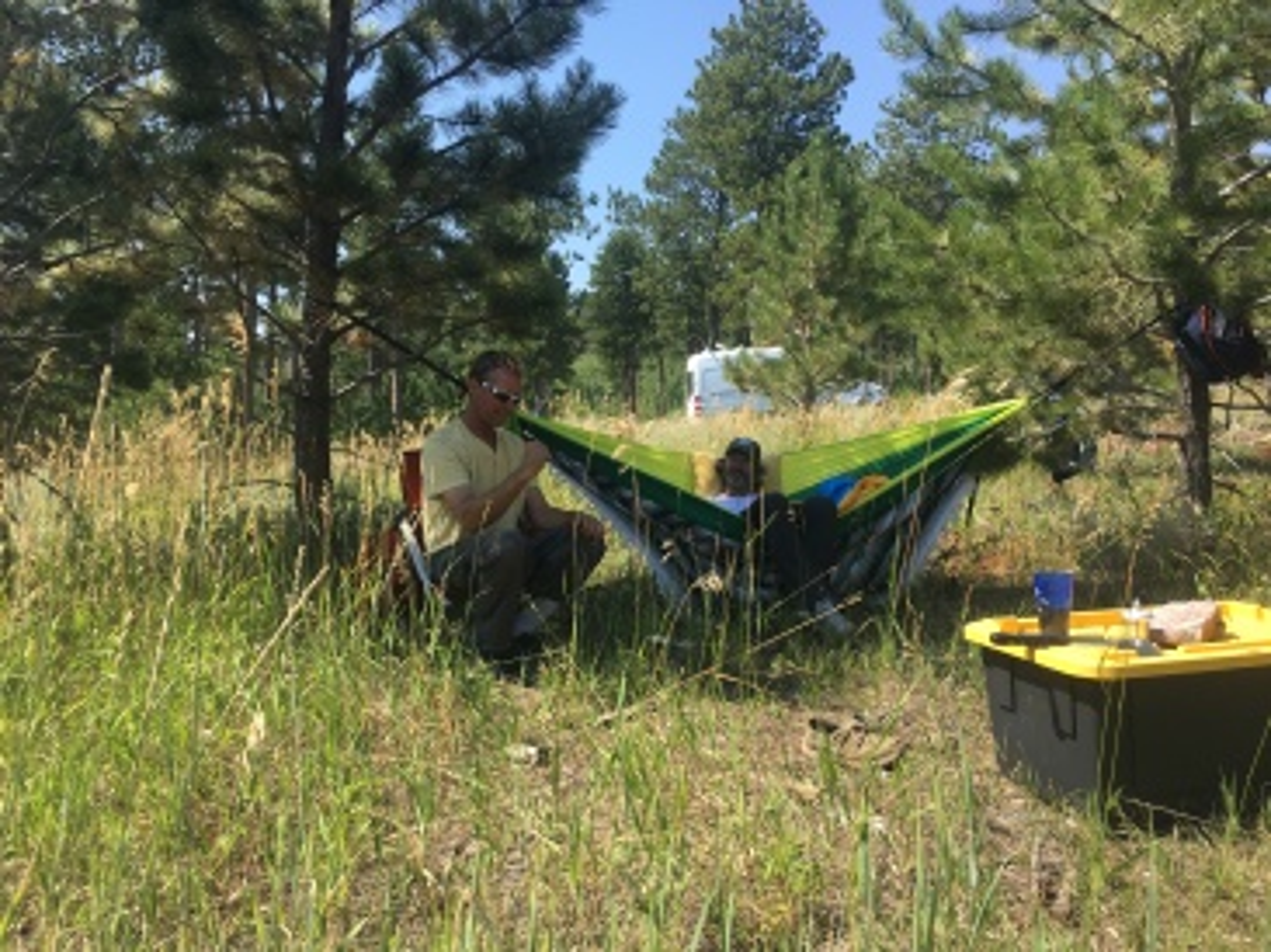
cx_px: 636
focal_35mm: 29
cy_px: 476
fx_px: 1064
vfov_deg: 48.2
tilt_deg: -0.8
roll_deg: -0.3
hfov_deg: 61.7
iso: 25
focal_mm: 4.15
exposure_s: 1/699
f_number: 2.2
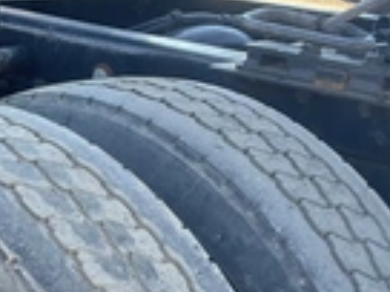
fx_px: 958
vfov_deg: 16.9
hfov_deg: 22.8
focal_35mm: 85
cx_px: 92
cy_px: 301
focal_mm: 3
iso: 25
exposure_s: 1/122
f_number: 1.8
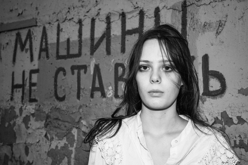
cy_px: 82
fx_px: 338
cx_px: 124
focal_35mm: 49
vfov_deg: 27.5
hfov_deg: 40.3
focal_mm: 49
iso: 500
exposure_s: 1/160
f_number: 10
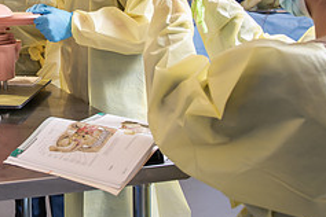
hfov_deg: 28.8
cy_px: -3
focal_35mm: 66
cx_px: 8
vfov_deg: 19.9
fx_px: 598
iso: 320
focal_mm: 27
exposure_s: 1/200
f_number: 3.5
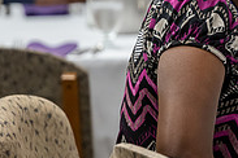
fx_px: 2730
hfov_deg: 5.0
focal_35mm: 413
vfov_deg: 3.3
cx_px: 319
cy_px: 27
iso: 2000
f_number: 2.8
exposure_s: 1/200
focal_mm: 130
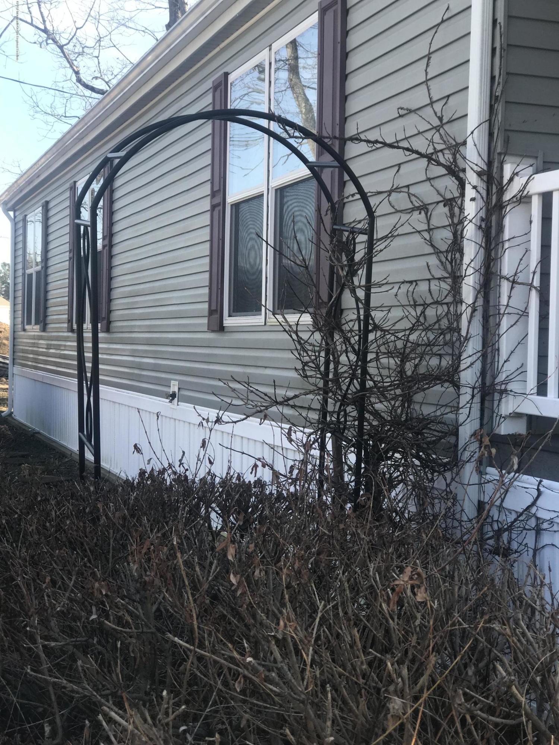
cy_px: 372
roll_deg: -1.4
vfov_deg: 33.8
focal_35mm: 57
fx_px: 1227
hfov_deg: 25.7
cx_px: 280
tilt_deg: -1.8
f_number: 2.8
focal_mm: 6.6
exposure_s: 1/220
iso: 20
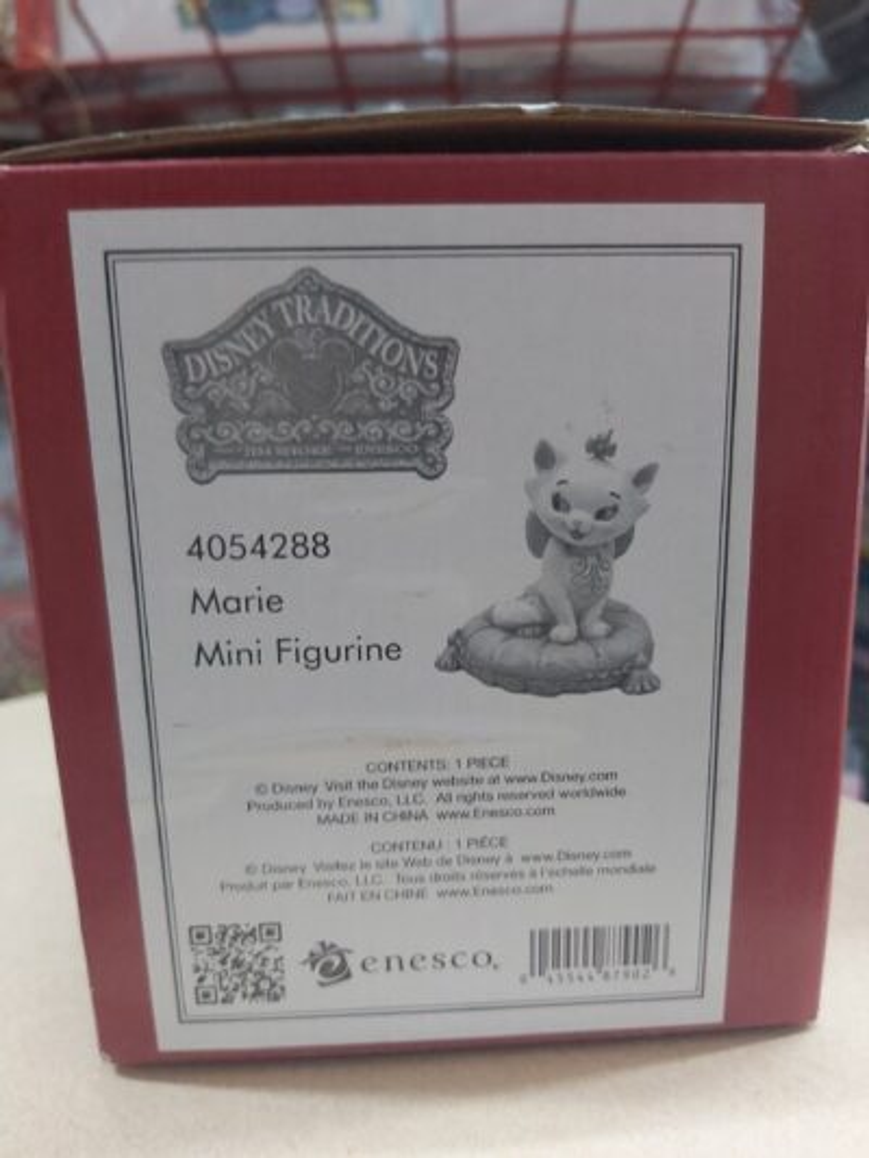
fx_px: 870
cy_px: 579
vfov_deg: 67.3
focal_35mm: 26
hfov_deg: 53.1
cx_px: 434
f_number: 1.7
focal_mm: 3.92
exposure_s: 1/25
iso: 431
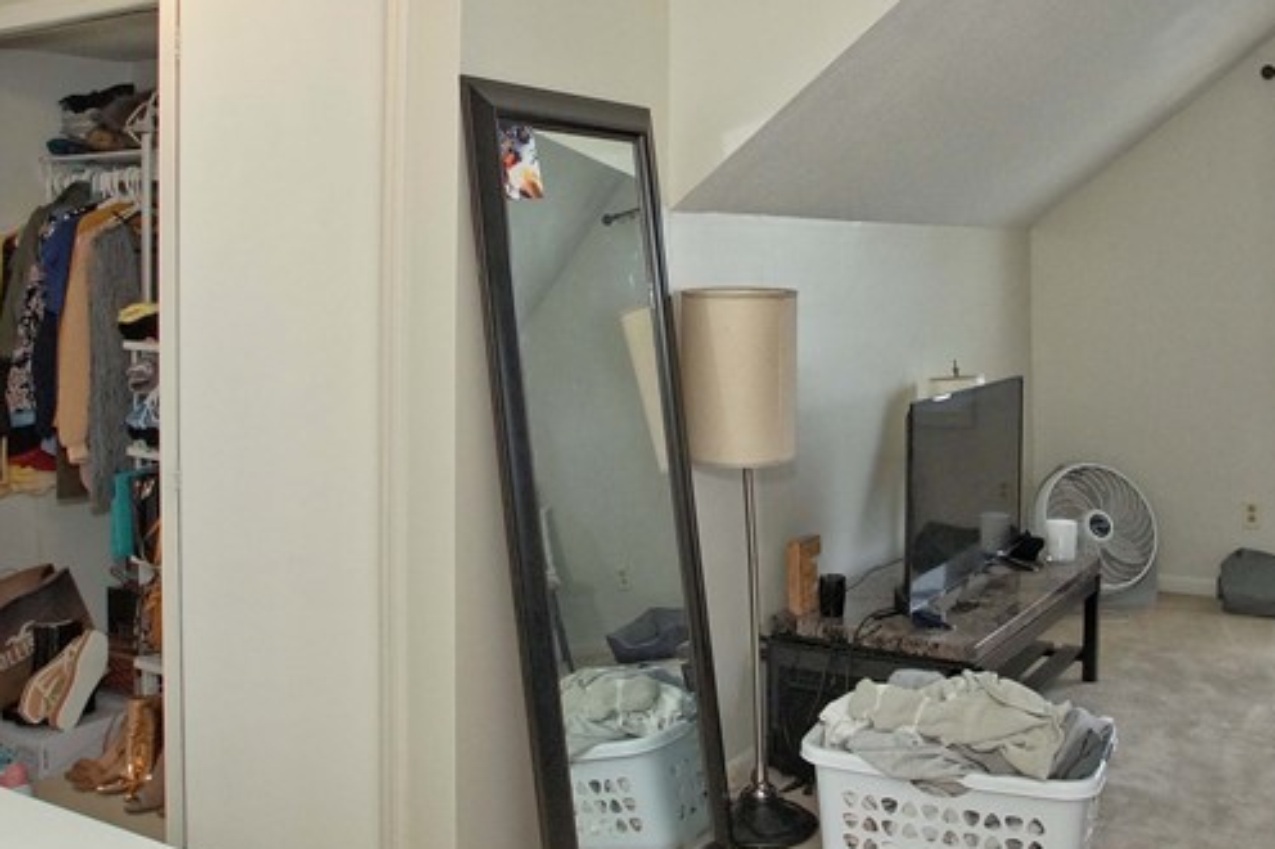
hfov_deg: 52.8
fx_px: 1277
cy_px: 247
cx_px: 735
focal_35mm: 36
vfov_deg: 36.1
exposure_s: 1/160
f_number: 4.5
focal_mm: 11
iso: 640
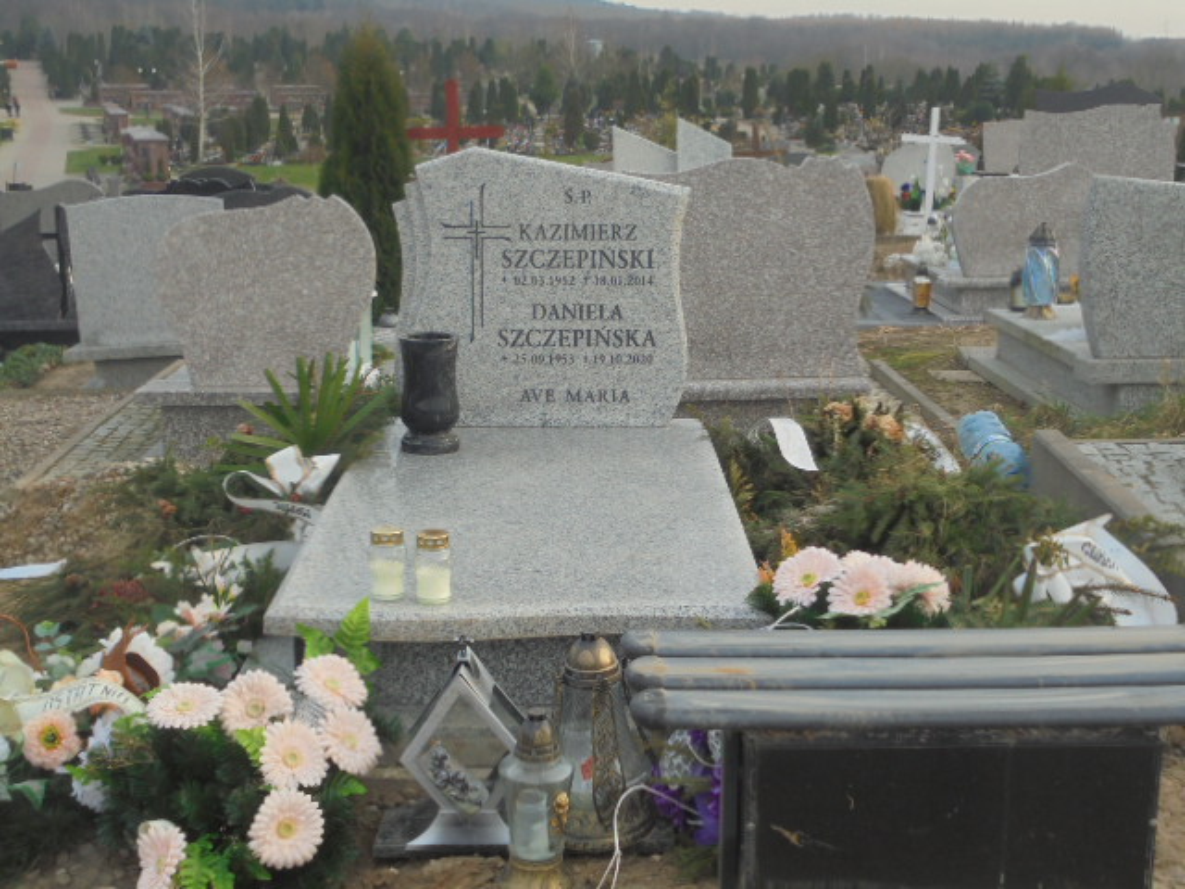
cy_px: 444
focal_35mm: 49
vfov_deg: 29.7
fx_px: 1677
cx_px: 592
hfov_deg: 38.9
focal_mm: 8.9
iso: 100
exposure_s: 1/80
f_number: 4.8
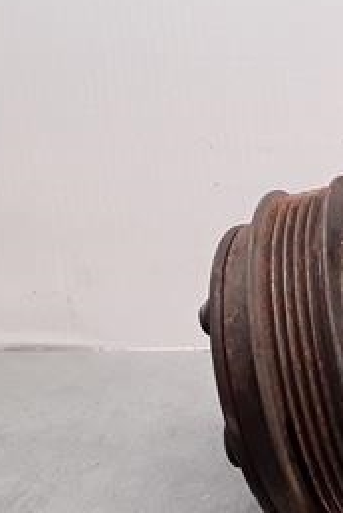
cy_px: 259
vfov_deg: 28.1
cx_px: 512
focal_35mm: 72
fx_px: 1028
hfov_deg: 17.2
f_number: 1.9
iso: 100
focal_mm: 2.91
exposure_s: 1/100
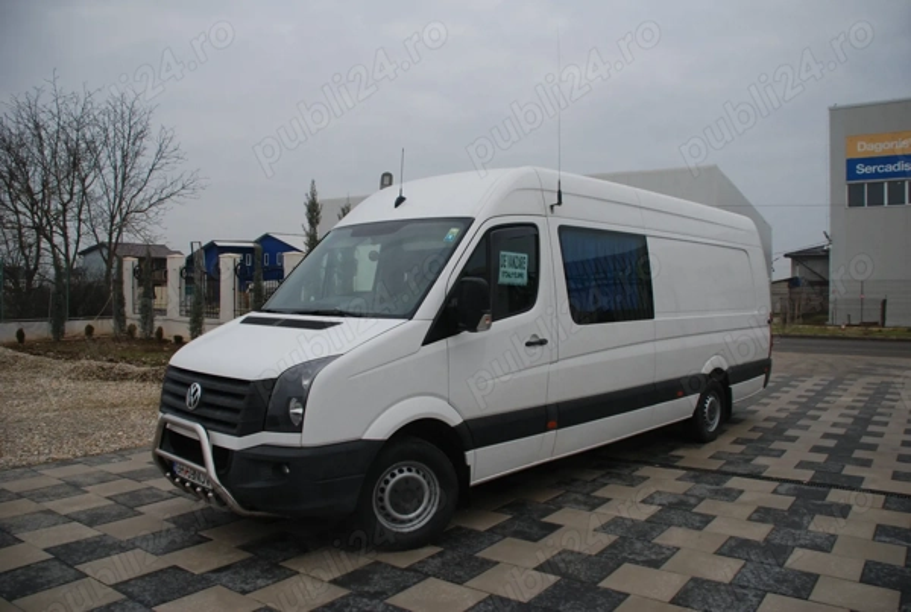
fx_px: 685
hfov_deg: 67.3
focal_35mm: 27
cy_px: 306
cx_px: 456
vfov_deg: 48.1
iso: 180
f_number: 3.5
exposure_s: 1/500
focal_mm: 18
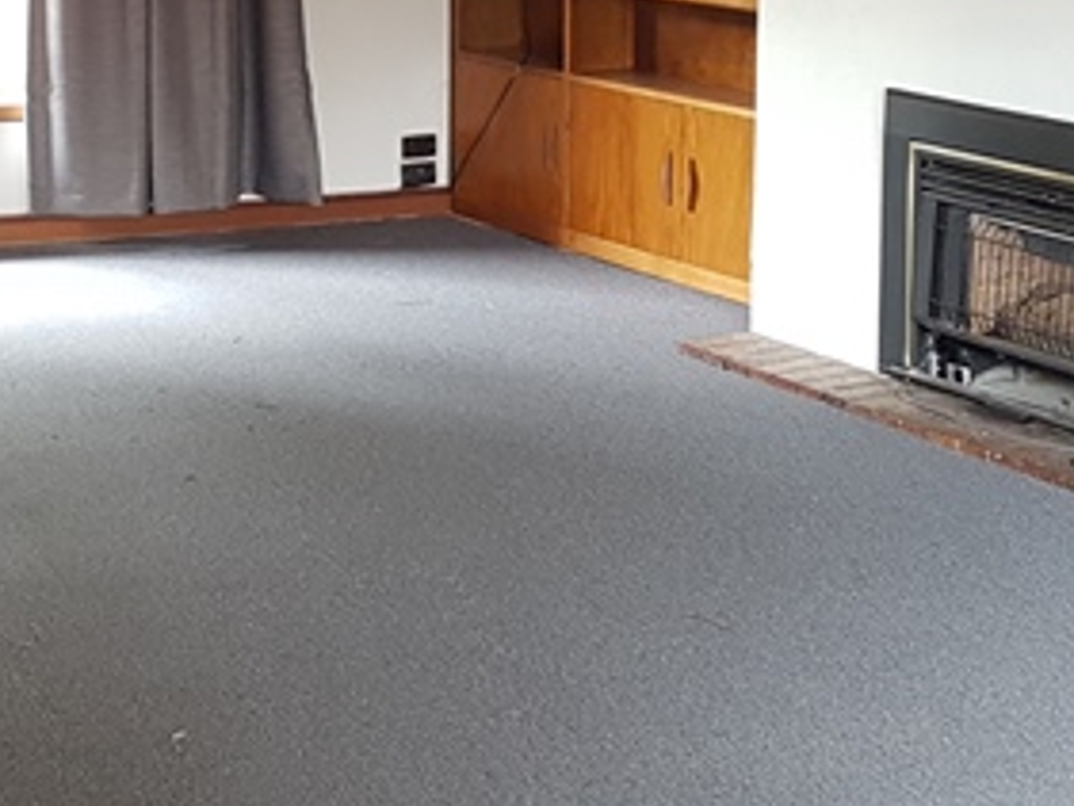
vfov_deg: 19.0
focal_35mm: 74
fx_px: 2297
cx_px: 268
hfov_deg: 26.0
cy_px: -118
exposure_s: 1/25
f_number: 1.7
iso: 160
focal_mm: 4.2
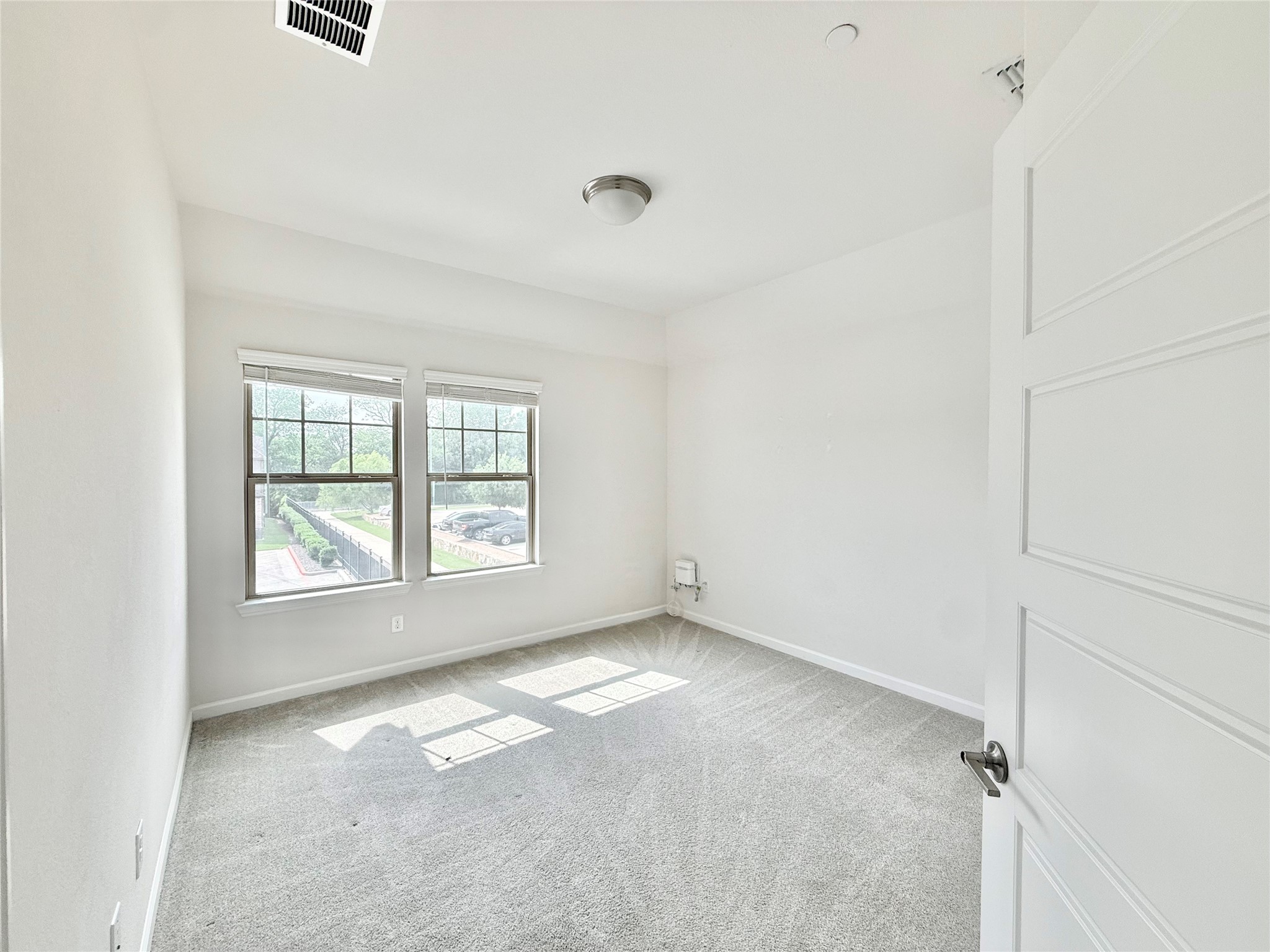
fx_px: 514
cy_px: 476
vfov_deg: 85.7
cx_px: 635
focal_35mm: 14
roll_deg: -0.2
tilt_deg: -0.3
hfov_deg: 102.1
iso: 64
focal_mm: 2.22
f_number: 2.2
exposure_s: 1/333
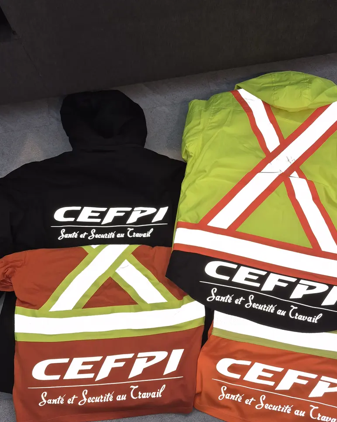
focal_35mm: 28
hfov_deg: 51.5
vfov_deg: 61.5
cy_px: 259
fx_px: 349
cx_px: 183
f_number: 1.8
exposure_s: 1/60
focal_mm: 5.4
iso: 125
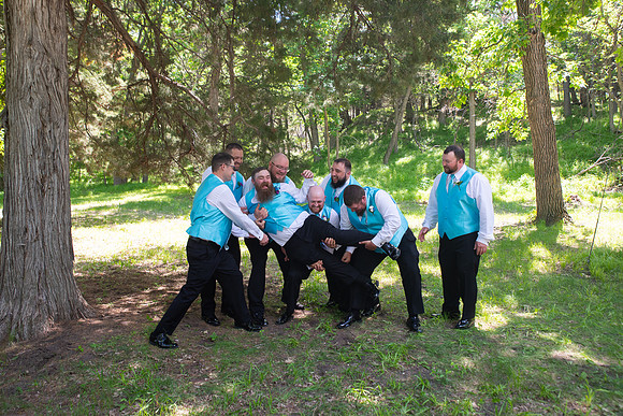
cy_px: 208
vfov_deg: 45.0
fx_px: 502
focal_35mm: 29
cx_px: 312
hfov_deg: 63.6
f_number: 5
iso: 250
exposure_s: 1/125
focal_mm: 29
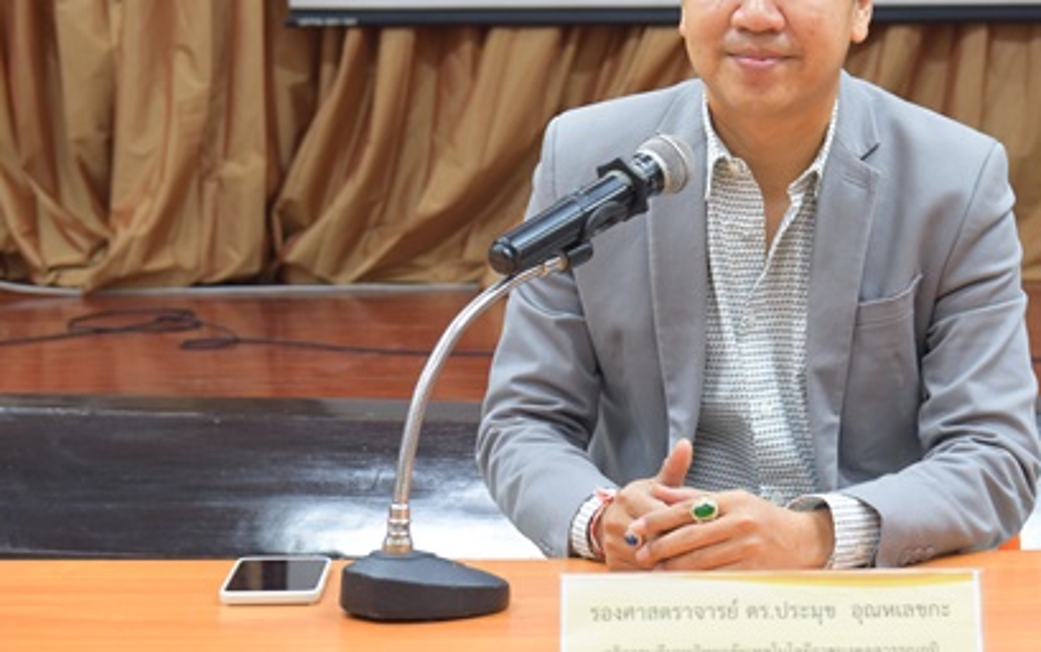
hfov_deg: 18.5
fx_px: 3179
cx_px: 702
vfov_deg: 11.7
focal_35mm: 112
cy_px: 163
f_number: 4.5
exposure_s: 1/80
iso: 1250
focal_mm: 50
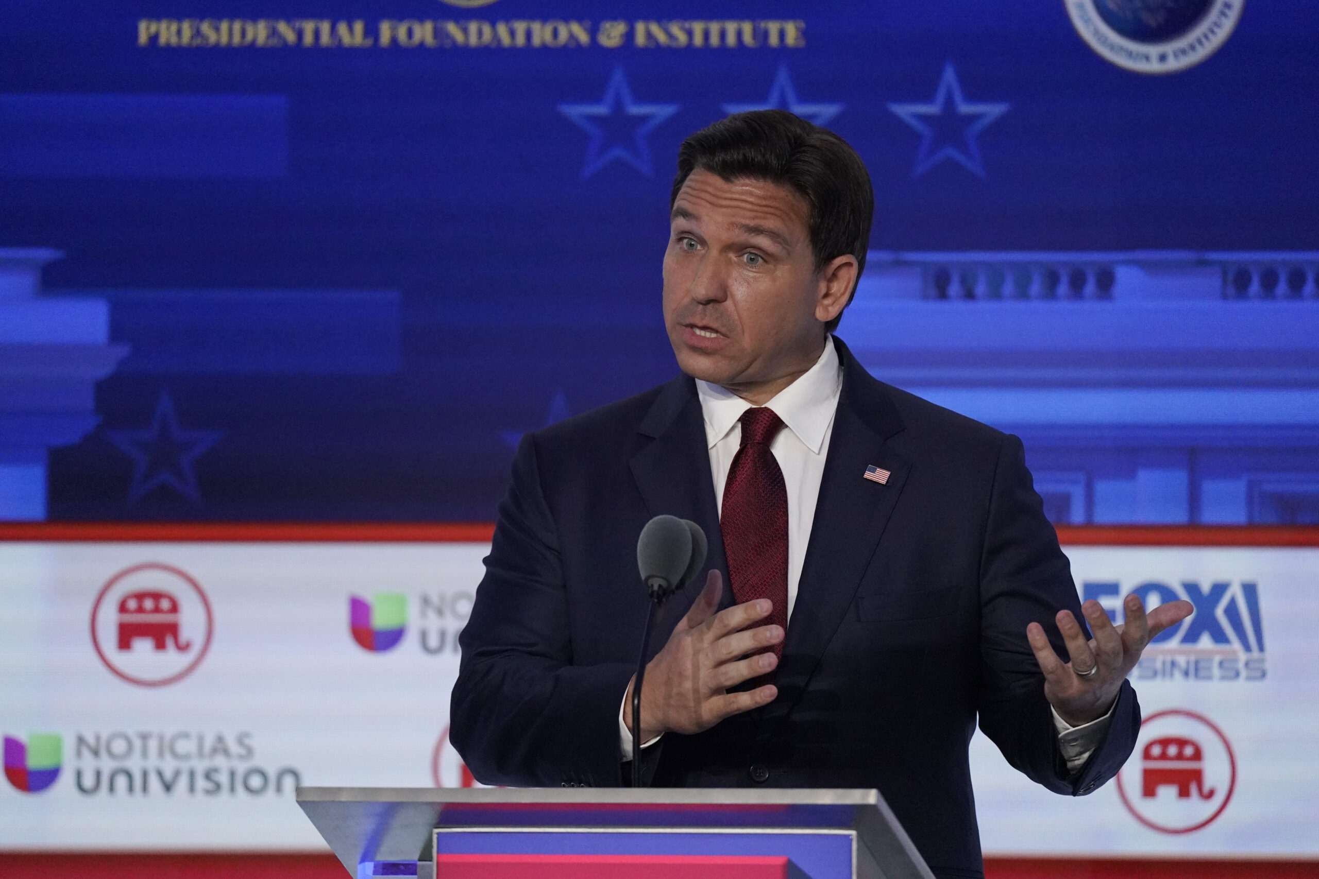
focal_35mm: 600
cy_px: 440
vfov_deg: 2.3
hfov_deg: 3.4
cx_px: 660
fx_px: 21983
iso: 8000
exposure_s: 1/800
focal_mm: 600
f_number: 4
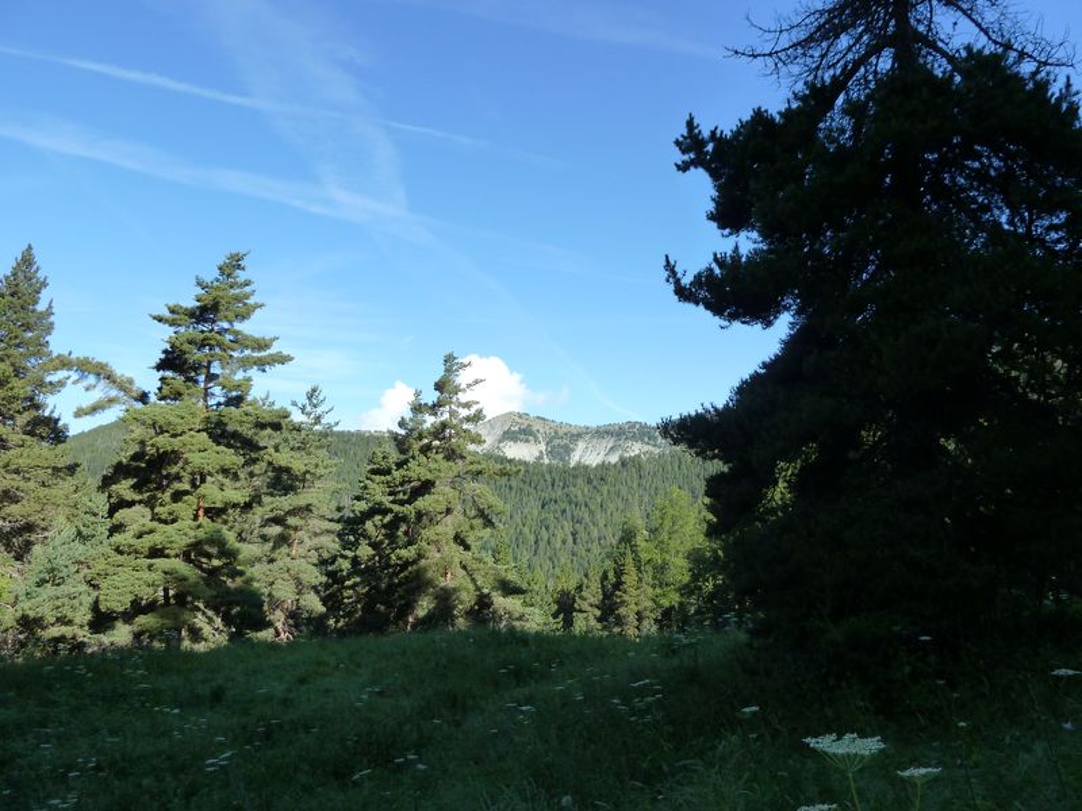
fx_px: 781
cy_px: 406
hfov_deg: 69.4
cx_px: 541
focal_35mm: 25
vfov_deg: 54.9
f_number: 4
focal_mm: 4.1
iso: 125
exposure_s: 1/400
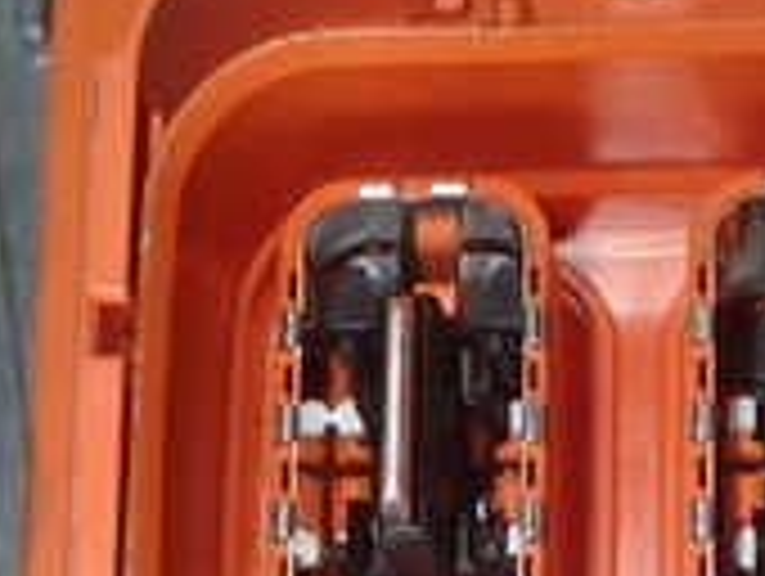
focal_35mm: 155
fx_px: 3430
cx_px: 342
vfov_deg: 9.6
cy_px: 518
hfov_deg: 12.7
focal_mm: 7.84
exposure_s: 1/40
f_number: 9
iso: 200
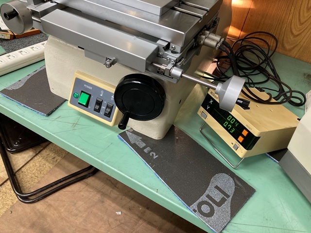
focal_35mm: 28
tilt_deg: -44.5
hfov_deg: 63.4
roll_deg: -8.2
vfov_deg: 49.7
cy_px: 116
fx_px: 252
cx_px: 156
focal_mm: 3.99
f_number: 1.8
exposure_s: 1/60
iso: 200
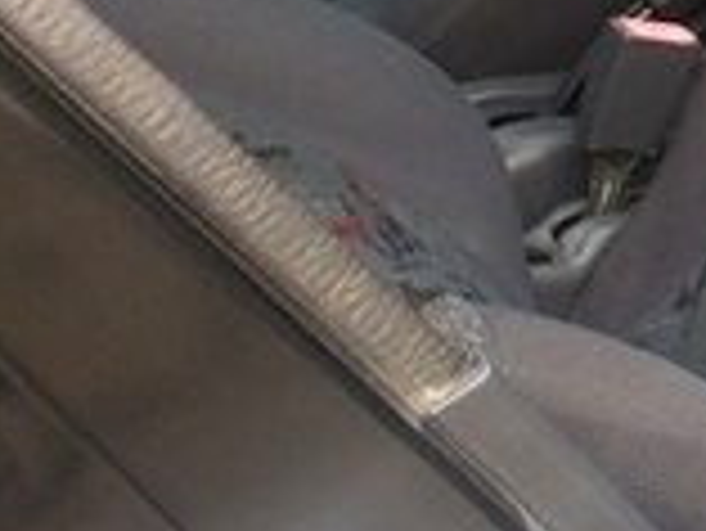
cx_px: 1466
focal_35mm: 122
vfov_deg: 11.9
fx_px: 2490
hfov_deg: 13.5
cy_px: -110
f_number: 2.2
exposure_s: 1/100
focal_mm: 4.15
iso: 50
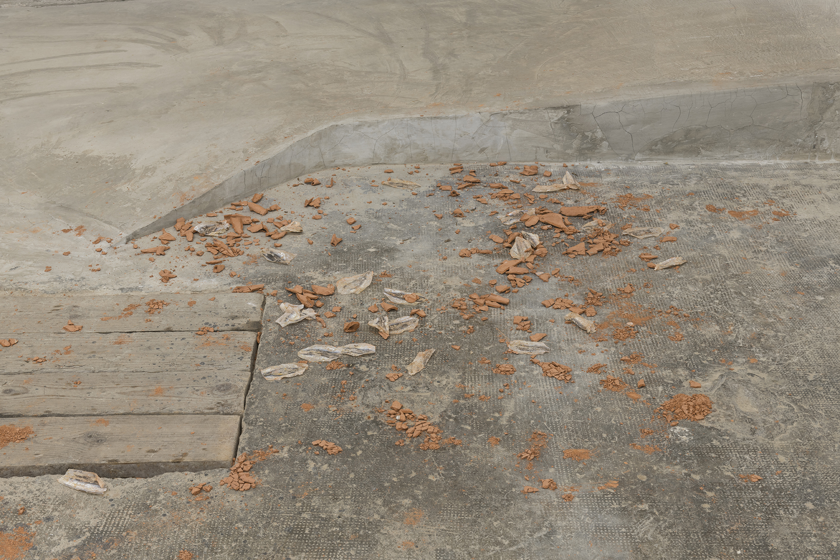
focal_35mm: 52
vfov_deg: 26.0
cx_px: 420
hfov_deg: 38.2
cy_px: 280
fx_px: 1213
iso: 64
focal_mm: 52
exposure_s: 2
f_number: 16
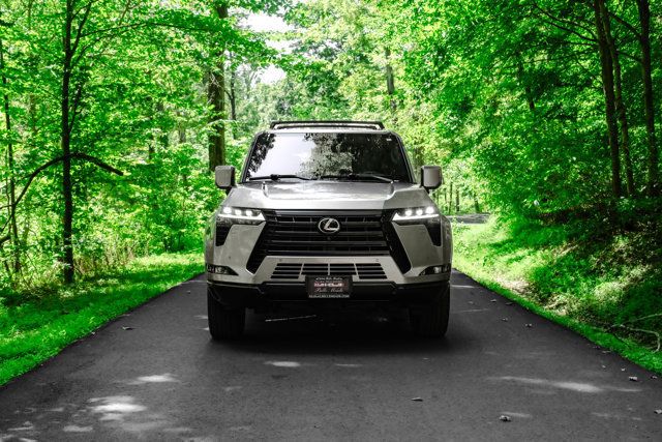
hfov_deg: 40.1
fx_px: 907
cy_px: 221
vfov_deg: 27.4
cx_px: 331
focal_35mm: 49
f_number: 7.1
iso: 800
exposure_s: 1/250
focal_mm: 48
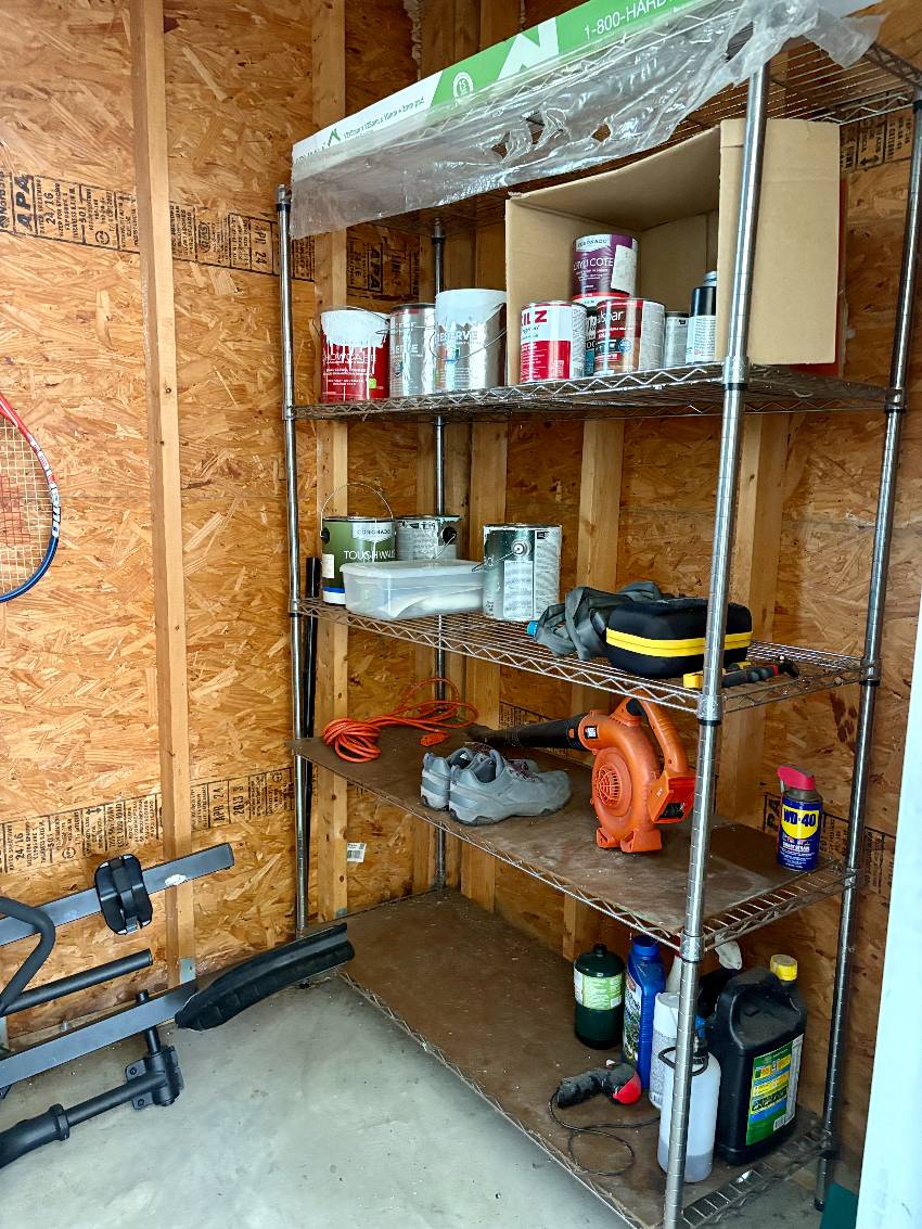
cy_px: 614
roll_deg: -0.8
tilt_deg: -8.0
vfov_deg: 67.3
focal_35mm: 26
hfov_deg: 53.1
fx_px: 923
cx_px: 461
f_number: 1.6
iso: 500
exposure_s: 1/58
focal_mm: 5.96
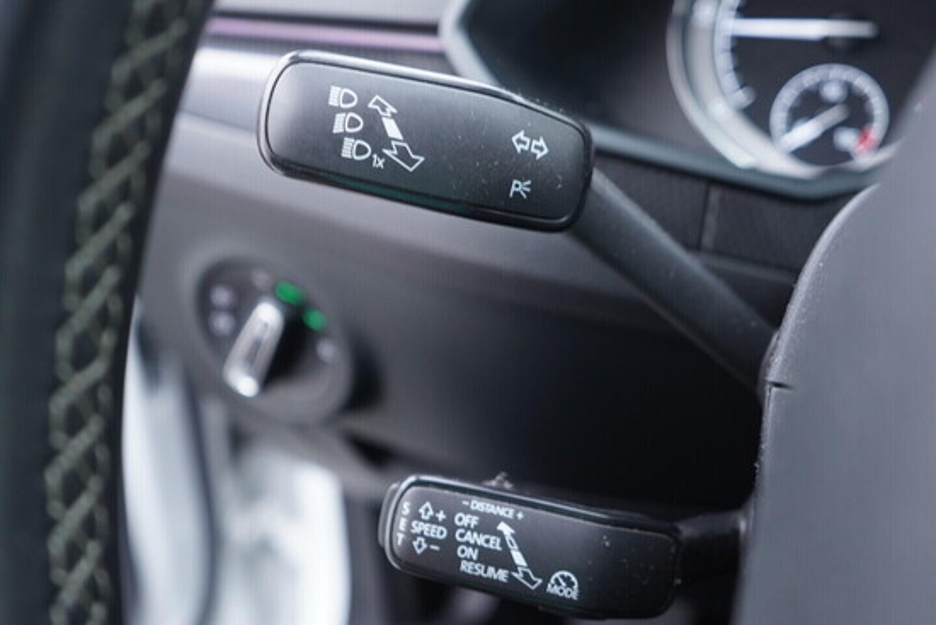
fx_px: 936
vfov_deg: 36.9
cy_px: 312
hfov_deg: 53.1
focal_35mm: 36
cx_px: 468
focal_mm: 24
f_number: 2.8
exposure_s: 1/40
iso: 500
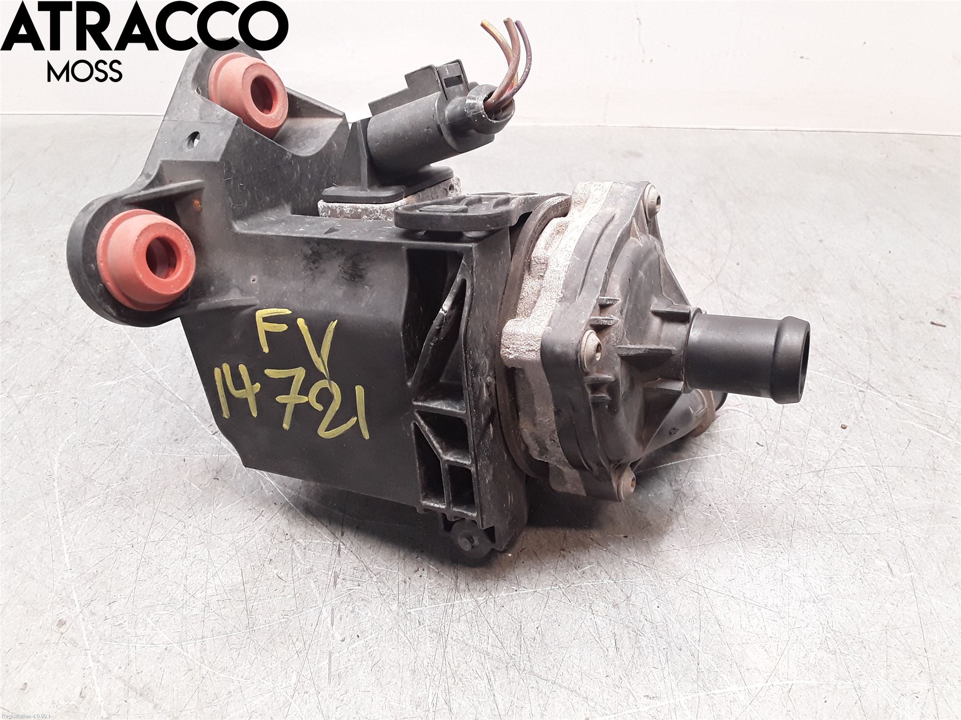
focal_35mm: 28
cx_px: 480
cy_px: 360
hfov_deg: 63.4
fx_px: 777
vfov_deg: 49.7
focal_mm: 2.91
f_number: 1.9
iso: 100
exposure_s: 1/50
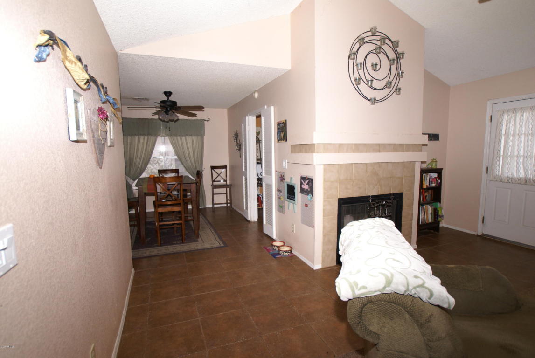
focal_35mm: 18
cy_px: 179
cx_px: 268
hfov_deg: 89.9
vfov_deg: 67.5
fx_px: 268
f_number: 5.6
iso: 400
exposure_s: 1/60
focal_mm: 12
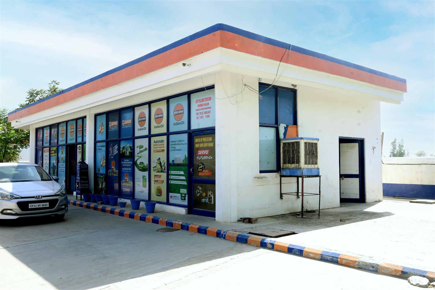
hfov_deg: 57.3
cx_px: 218
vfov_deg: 39.9
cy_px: 145
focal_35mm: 33
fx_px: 398
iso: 200
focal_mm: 33
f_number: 10
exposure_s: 1/125
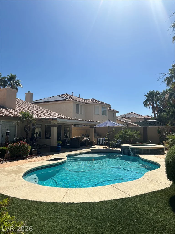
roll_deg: -1.2
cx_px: 88
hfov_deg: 53.1
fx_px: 175
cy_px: 117
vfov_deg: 67.3
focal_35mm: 26
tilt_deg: +4.0
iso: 50
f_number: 1.6
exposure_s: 1/6711
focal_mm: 5.96
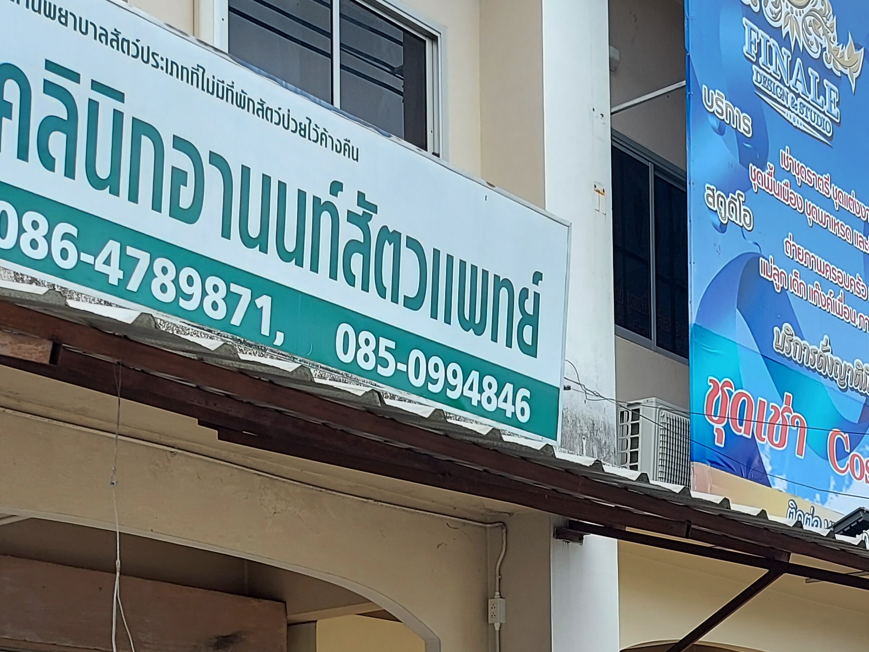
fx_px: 1607
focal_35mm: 64
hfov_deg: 30.0
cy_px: 732
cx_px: 602
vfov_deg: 21.6
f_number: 1.8
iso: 32
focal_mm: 5.23
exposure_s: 1/252
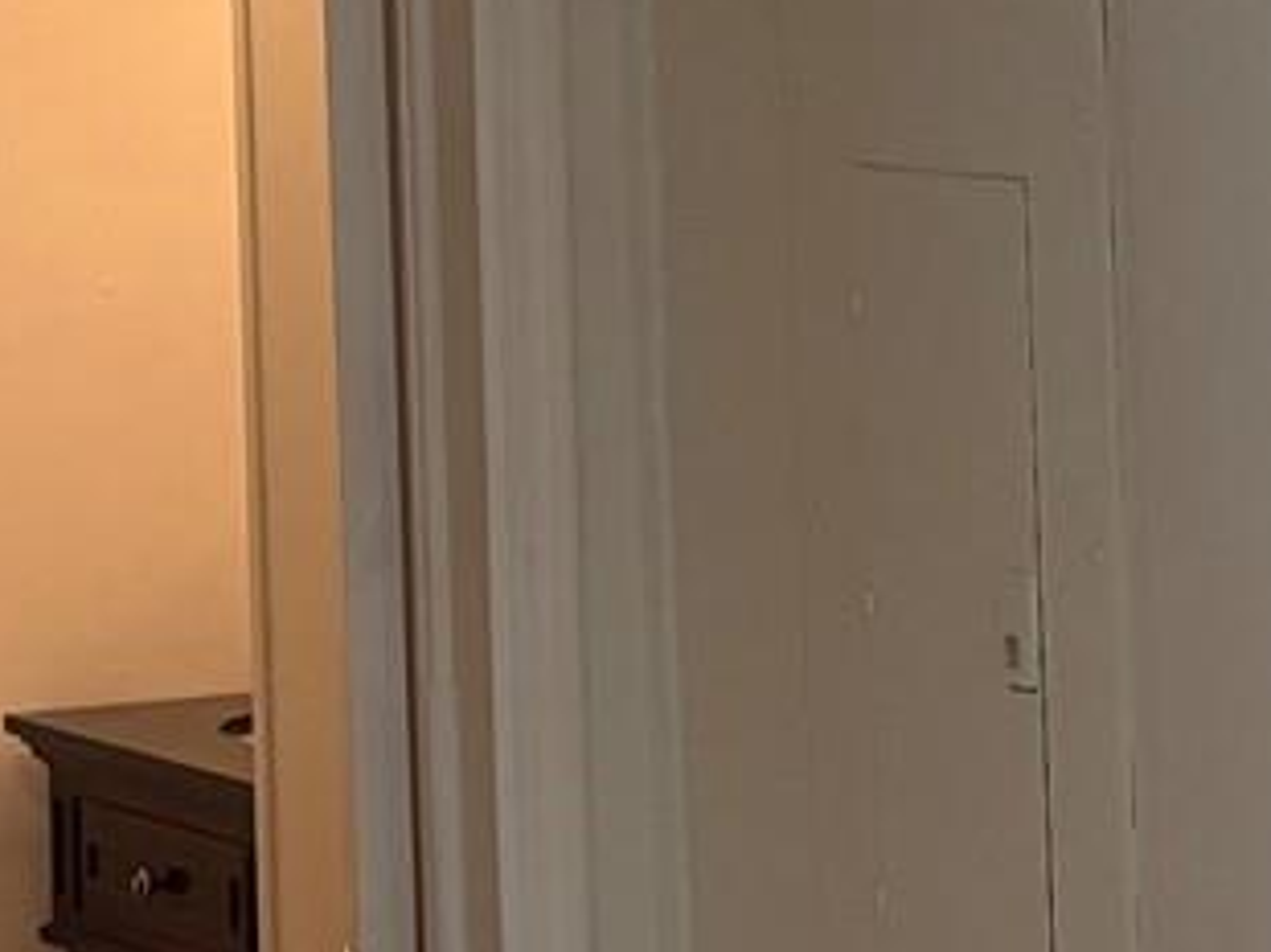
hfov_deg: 10.5
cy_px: 304
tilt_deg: -3.3
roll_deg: +0.2
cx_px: 2644
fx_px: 6310
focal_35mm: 172
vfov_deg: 8.6
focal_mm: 5.96
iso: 125
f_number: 1.6
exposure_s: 1/120
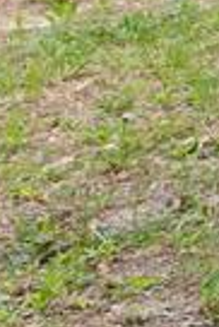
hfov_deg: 4.7
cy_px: -227
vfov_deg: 11.4
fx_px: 1538
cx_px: 1432
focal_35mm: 169
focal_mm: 16
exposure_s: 1/125
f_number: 6.7
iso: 400
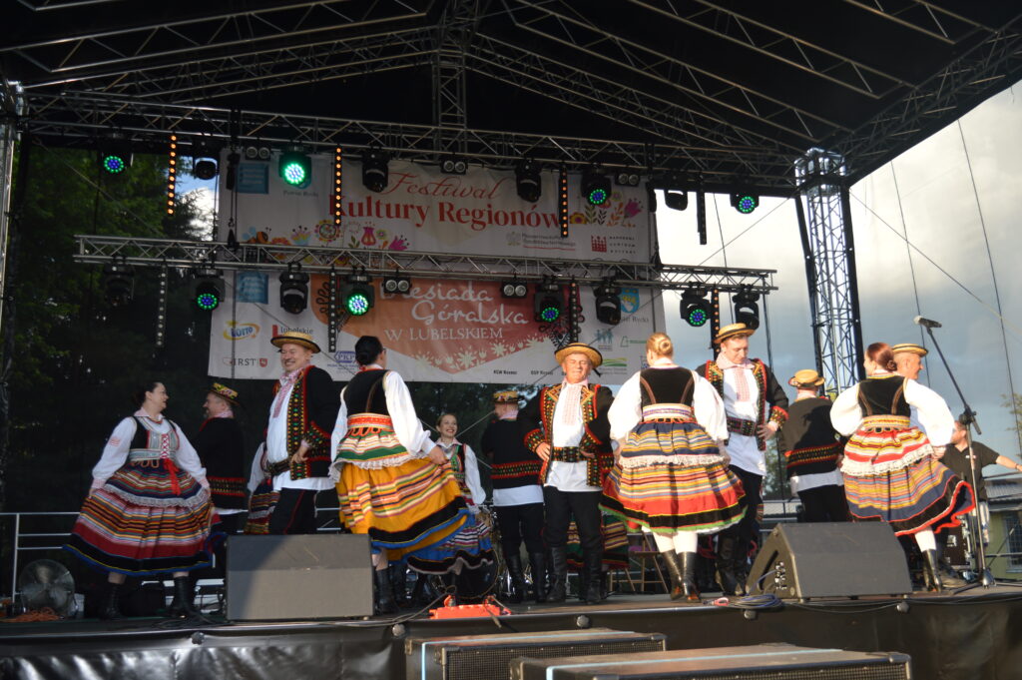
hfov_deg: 49.6
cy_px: 340
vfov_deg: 34.2
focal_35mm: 39
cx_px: 511
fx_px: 1106
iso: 100
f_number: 4.2
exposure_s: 1/200
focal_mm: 26
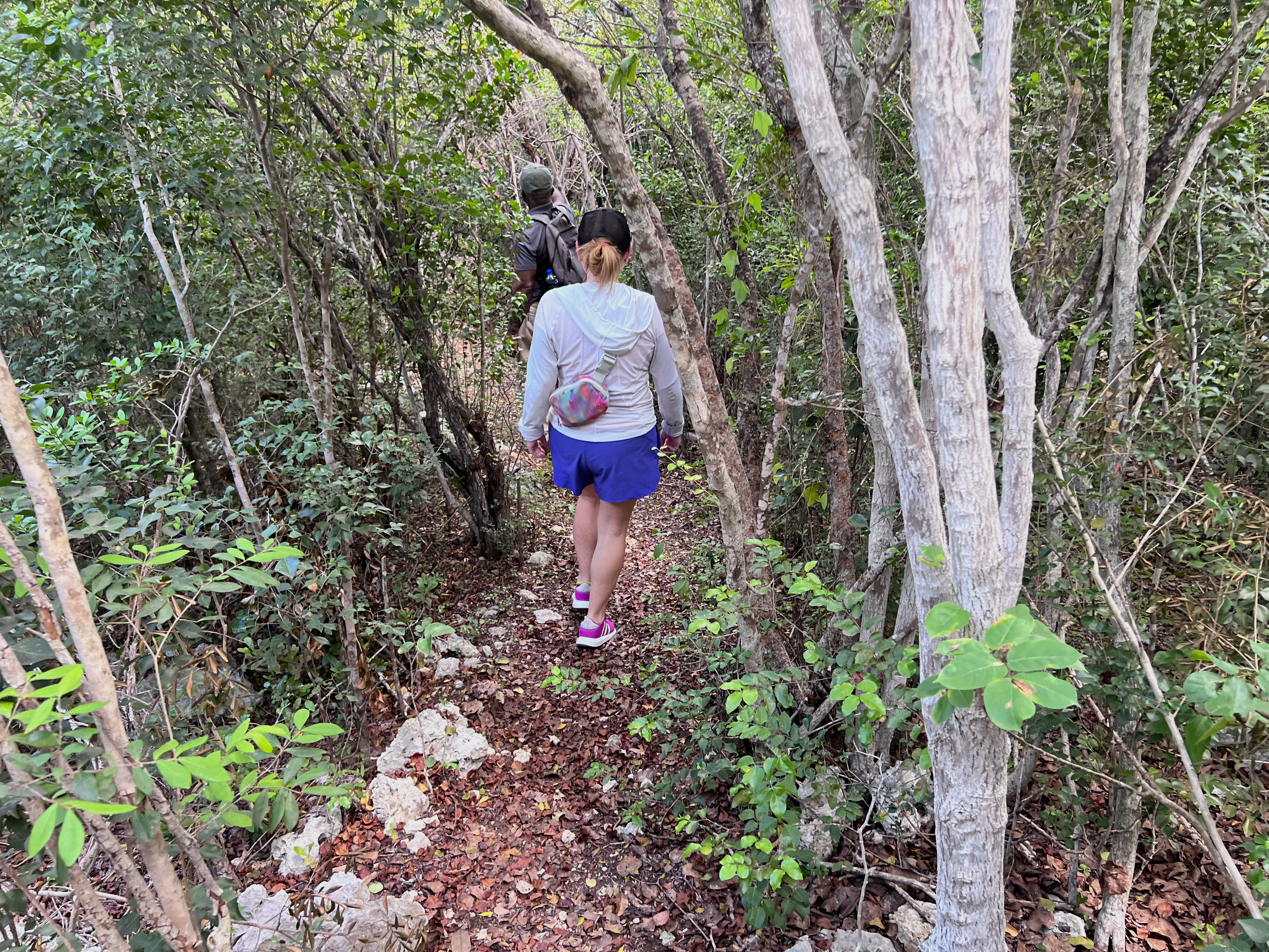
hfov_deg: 67.3
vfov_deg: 53.1
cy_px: 476
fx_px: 953
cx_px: 634
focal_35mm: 26
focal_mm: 5.7
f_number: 1.5
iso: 125
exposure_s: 1/114
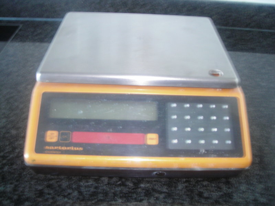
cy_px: 103
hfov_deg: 49.0
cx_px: 138
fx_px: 302
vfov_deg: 37.7
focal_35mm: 38
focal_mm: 6.3
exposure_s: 1/1.7
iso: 200
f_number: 3.2
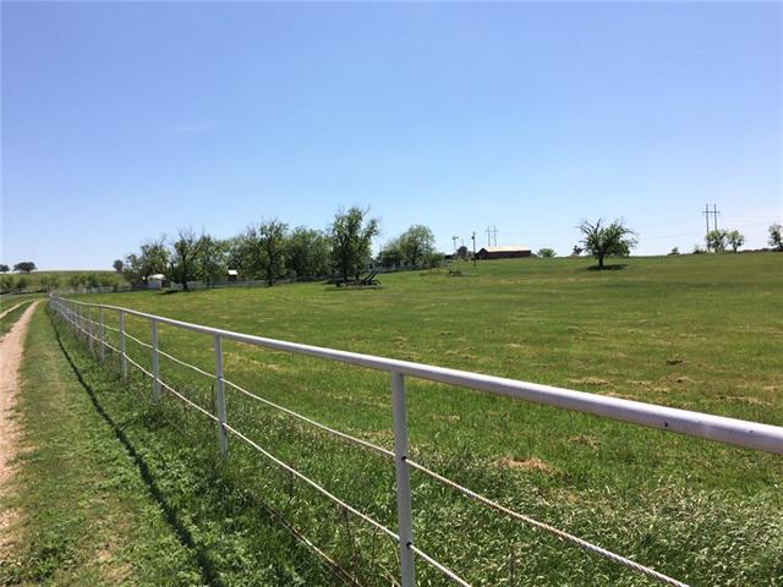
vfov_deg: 48.2
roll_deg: +2.7
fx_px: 656
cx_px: 392
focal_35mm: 29
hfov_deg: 61.7
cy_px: 294
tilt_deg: -1.4
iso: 32
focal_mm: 4.15
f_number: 2.2
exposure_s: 1/2740
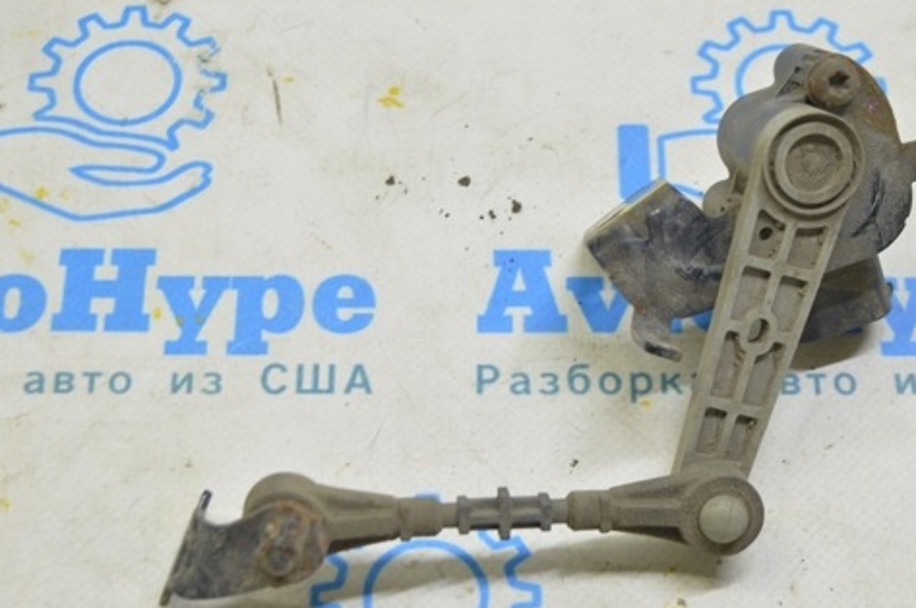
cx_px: 490
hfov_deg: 27.7
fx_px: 1855
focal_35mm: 73
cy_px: 379
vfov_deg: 18.6
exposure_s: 1/20
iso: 400
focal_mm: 36
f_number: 5.6
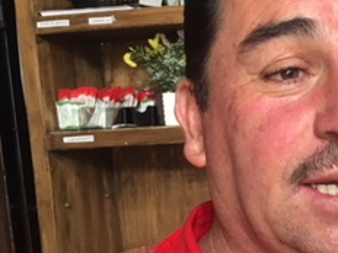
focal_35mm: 80
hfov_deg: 22.5
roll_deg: +2.1
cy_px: 170
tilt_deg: -4.8
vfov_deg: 18.4
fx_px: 781
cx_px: 404
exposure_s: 1/30
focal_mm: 4.15
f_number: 2.2
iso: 64
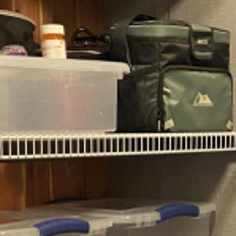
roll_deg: +2.1
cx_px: 226
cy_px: 253
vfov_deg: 16.4
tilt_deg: -9.0
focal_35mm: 103
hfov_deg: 16.6
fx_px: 794
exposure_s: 1/30
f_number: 1.8
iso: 500
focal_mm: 4.25
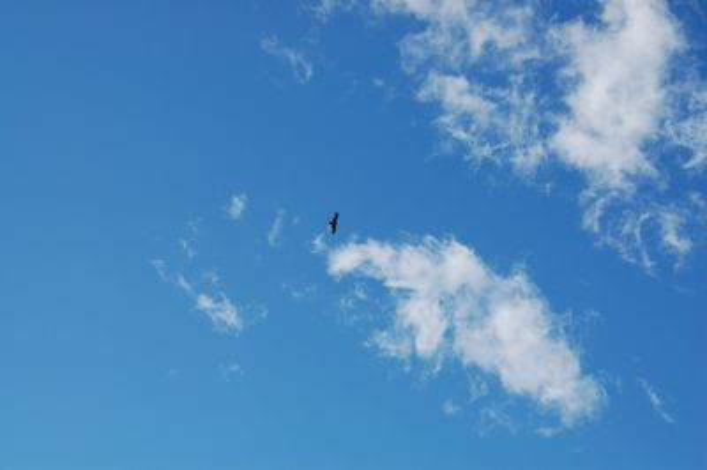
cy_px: 235
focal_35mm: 66
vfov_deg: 20.6
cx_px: 354
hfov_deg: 30.5
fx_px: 1295
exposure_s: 1/400
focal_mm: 44
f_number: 10
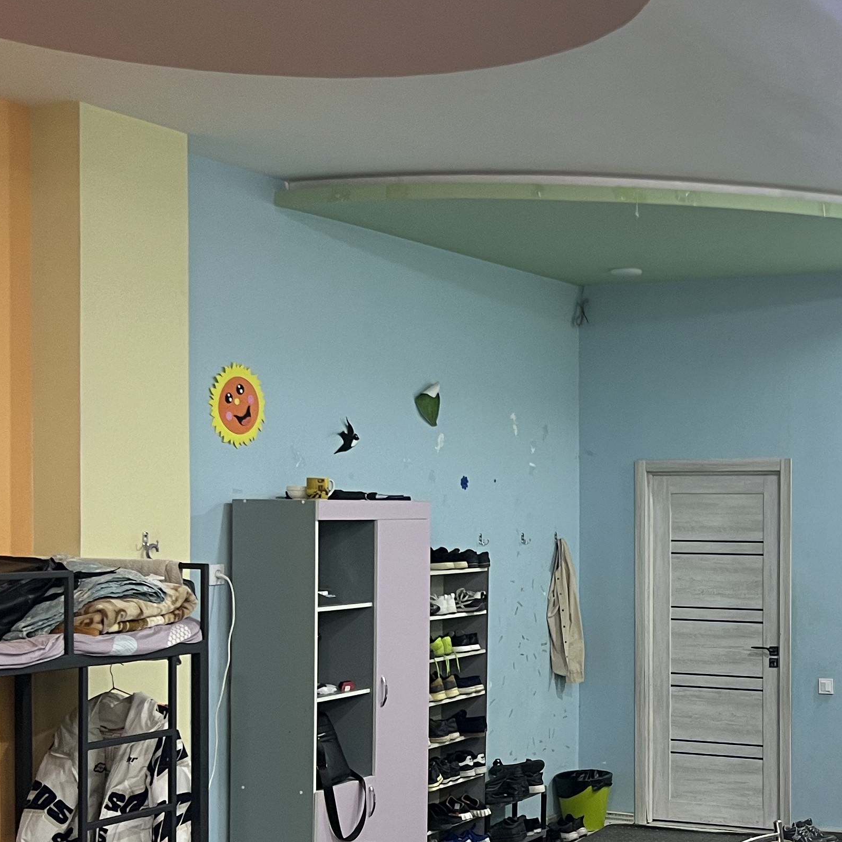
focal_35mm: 58
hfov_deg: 28.5
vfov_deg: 29.4
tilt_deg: -0.9
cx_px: 752
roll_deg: -0.6
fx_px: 1596
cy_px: 521
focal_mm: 5.7
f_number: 1.5
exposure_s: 1/50
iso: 125
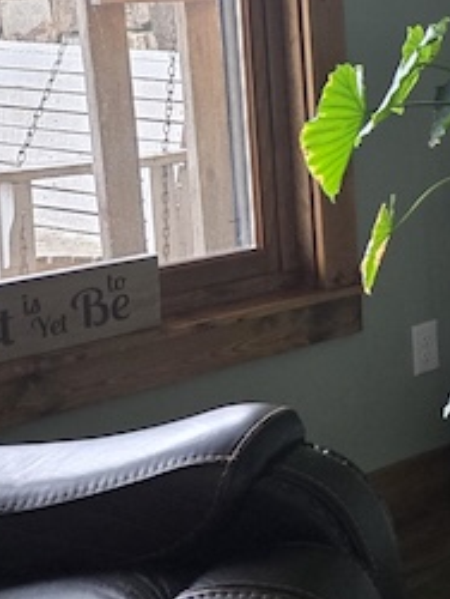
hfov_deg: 13.0
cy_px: 220
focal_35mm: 92
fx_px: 1592
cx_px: 1008
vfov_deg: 21.2
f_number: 1.8
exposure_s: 1/60
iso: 640
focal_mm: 5.4
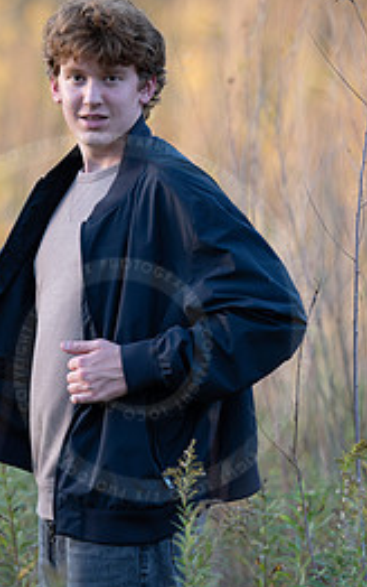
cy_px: 406
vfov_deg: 5.9
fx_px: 5659
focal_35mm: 354
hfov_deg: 3.7
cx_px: 159
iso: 125
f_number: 1.8
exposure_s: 1/320
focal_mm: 135
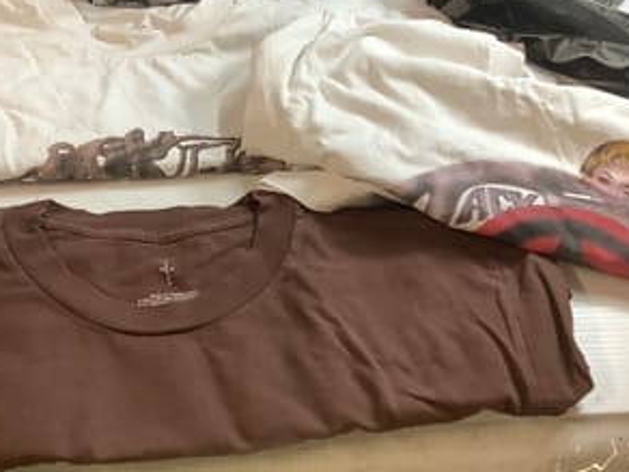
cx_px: 250
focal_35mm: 53
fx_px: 963
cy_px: 152
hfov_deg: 36.0
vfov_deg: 27.3
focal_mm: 3.3
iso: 160
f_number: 2.4
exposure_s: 1/50
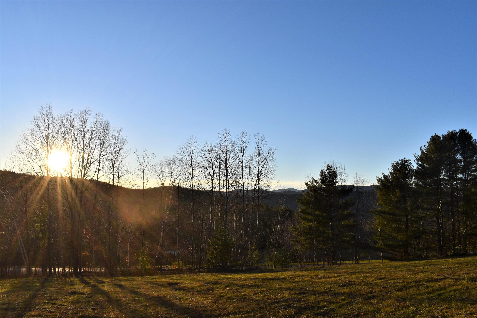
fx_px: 358
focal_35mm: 27
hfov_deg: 67.4
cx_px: 238
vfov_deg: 47.9
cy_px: 159
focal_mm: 18
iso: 200
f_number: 11
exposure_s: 1/500
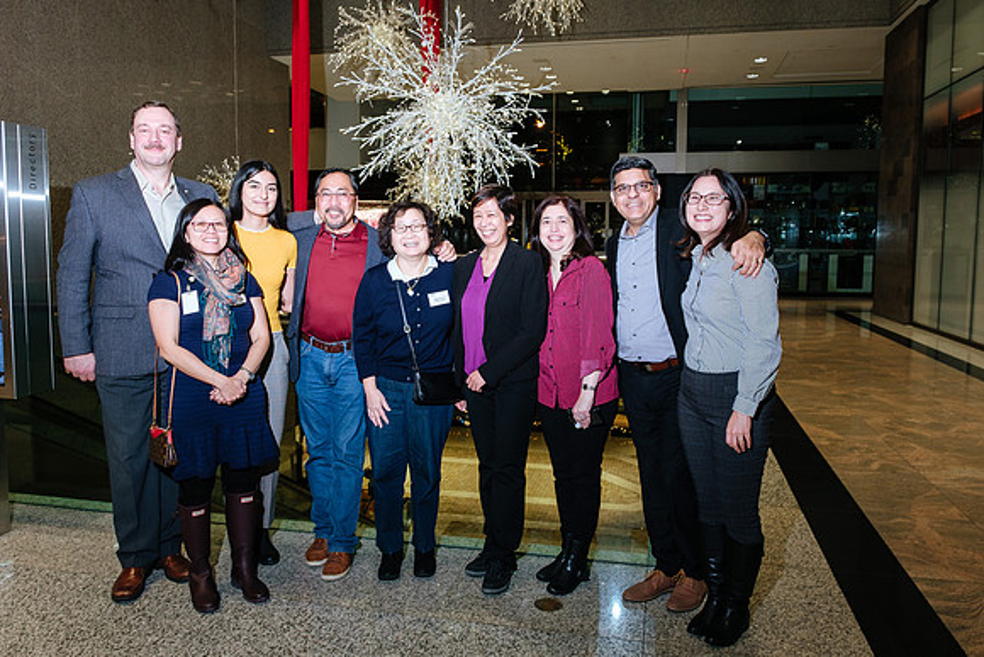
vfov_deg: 48.2
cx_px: 496
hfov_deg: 67.7
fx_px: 734
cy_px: 314
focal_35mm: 27
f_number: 4
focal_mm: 16
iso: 640
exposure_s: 1/60
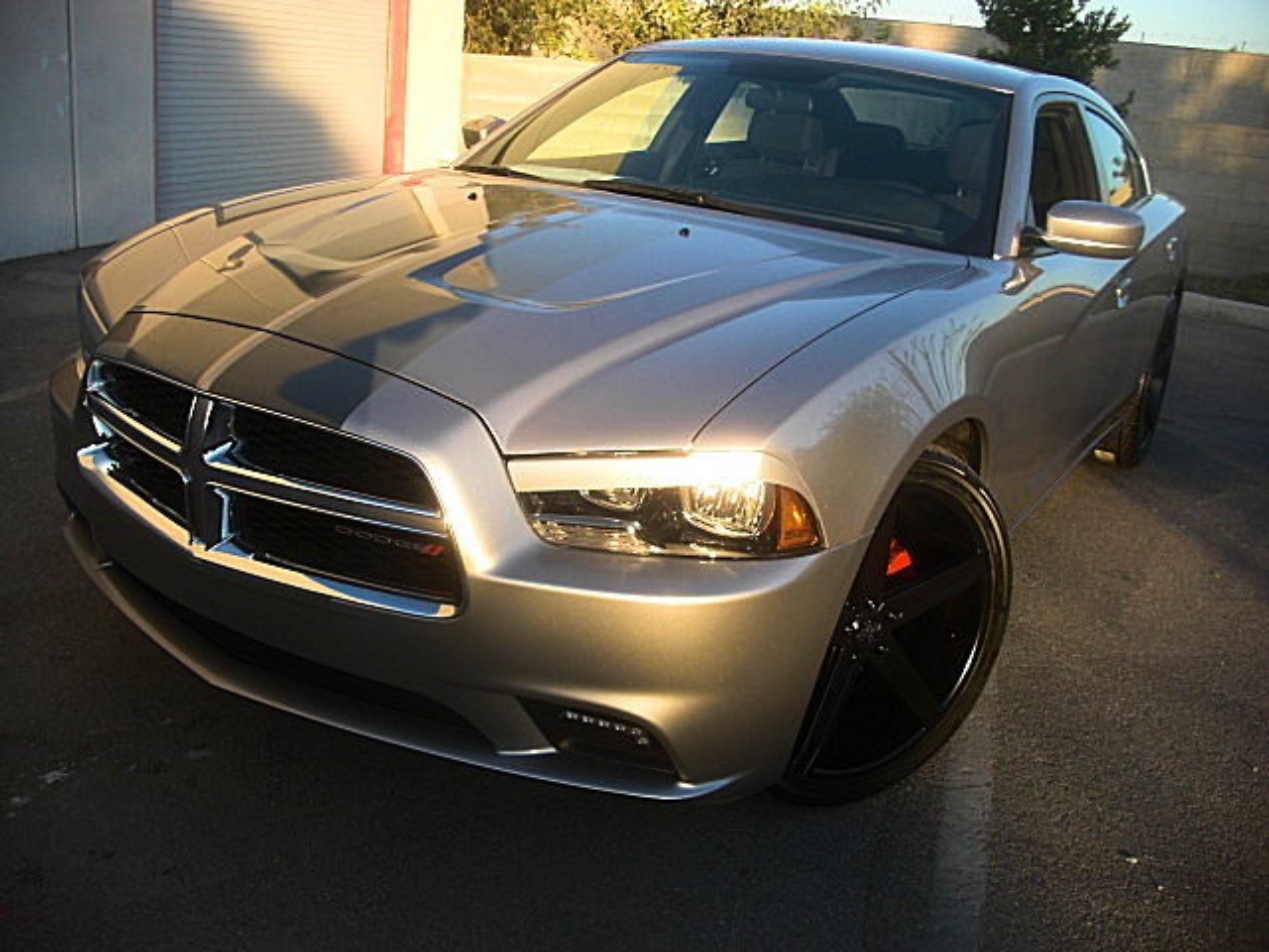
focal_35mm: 36
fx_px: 1320
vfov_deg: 39.7
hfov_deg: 51.4
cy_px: 476
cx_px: 634
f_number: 2.8
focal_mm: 6.3
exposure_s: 1/200
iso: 50
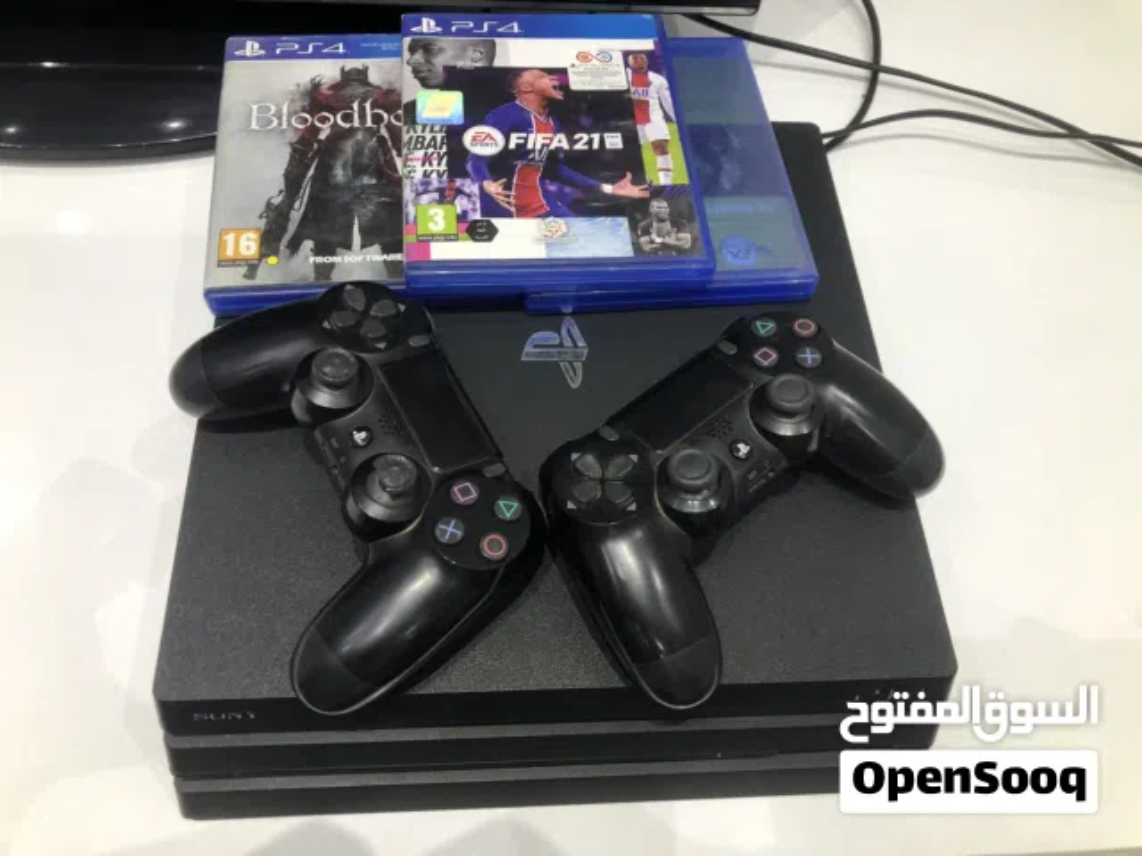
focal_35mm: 28
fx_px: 924
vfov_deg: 49.7
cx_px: 571
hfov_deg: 63.4
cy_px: 428
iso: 50
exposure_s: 1/15
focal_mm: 4
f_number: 1.8
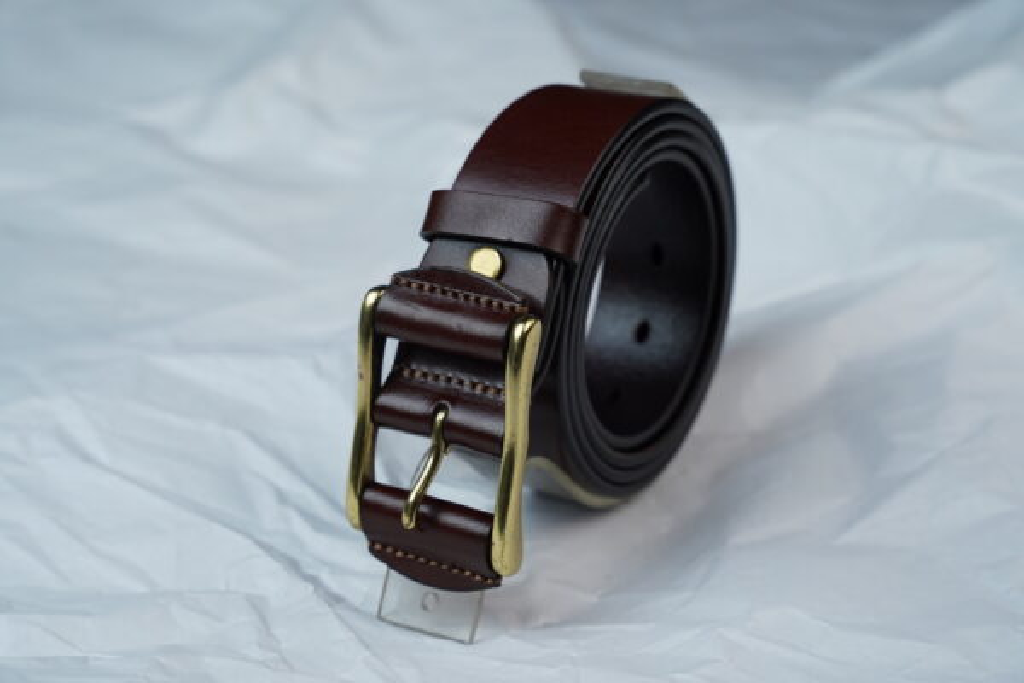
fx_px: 1926
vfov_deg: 20.1
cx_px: 512
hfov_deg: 29.8
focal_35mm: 68
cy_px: 342
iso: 800
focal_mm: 67.7
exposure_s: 1/200
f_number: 7.1
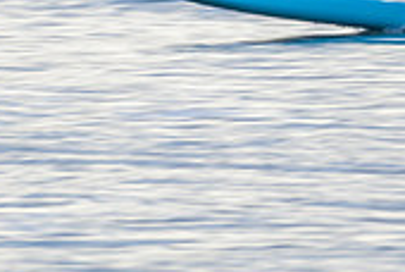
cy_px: -73
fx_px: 28816
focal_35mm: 2557
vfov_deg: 0.5
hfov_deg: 0.8
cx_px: 219
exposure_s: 1/50
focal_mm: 500
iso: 140
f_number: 5.6
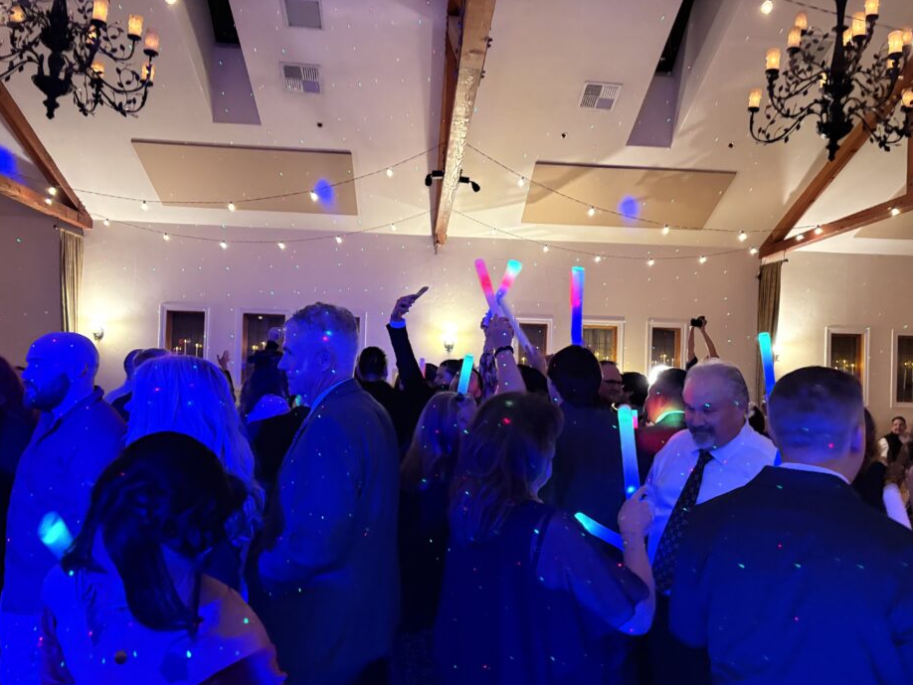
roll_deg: -0.7
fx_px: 765
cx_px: 489
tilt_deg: +1.1
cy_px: 378
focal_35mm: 29
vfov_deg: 48.2
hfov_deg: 61.6
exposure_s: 1/40
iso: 500
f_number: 1.6
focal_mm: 5.96
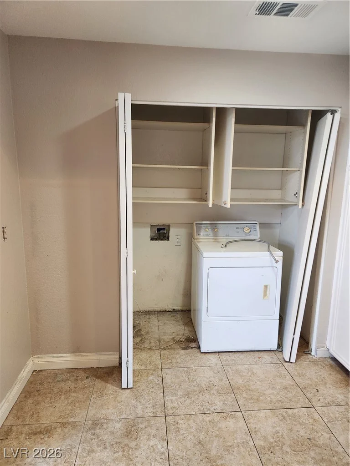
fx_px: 310
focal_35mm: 23
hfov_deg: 58.9
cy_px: 233
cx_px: 175
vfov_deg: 73.9
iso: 250
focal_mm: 5.4
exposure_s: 1/120
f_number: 1.8
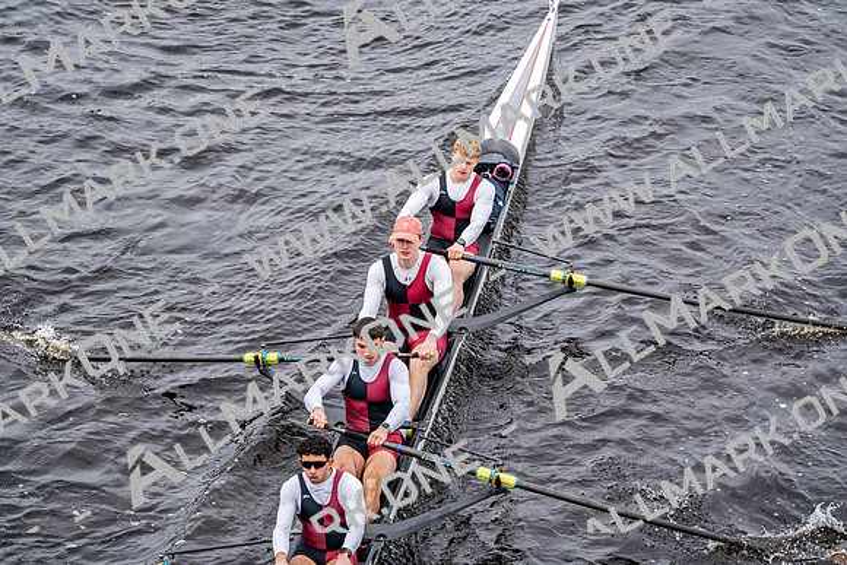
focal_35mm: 200
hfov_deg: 10.3
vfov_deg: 6.9
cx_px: 424
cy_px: 282
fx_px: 4706
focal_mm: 200
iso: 320
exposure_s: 1/2000
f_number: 2.8
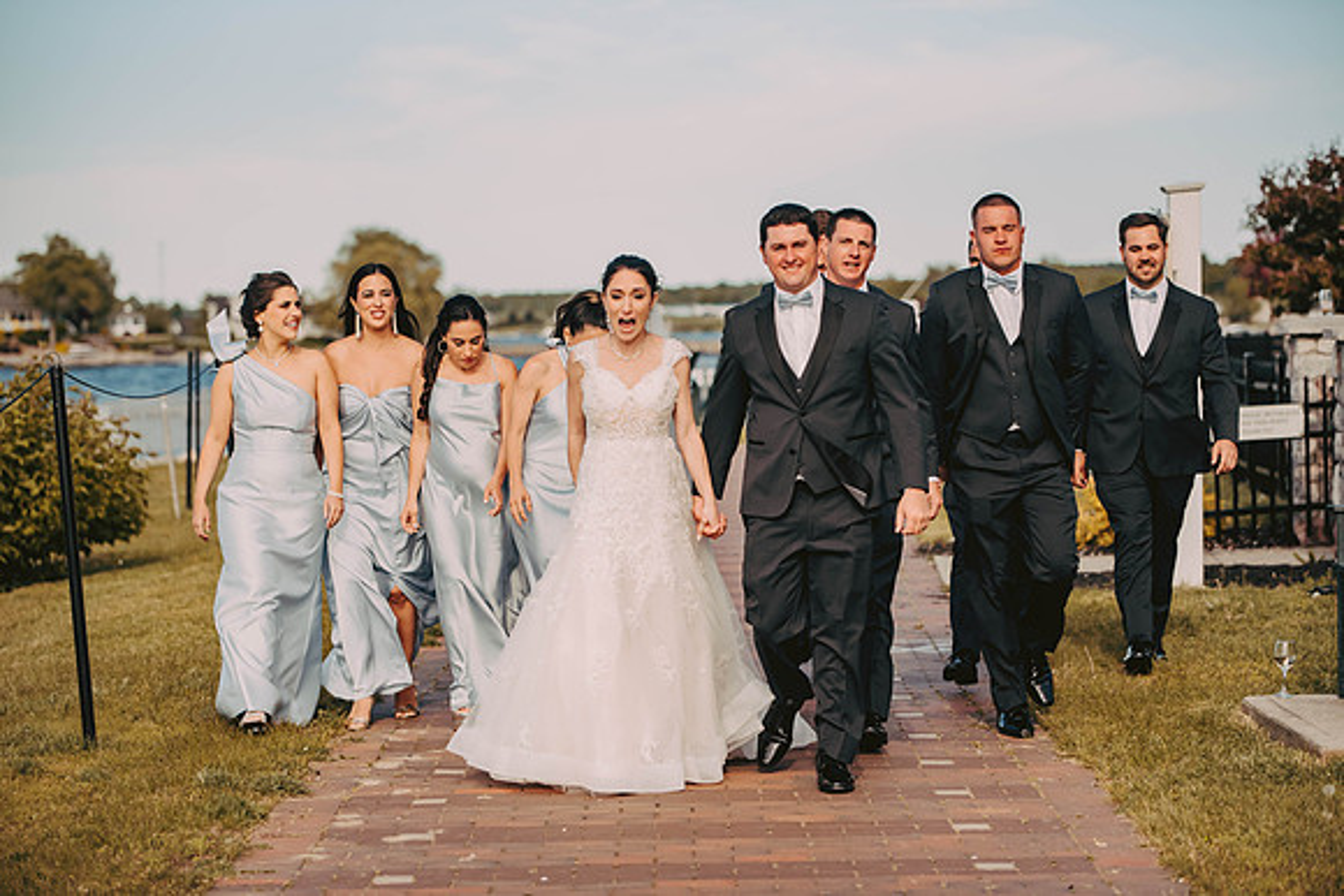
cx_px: 672
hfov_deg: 21.5
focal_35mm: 95
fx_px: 3547
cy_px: 448
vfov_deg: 14.4
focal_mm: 95
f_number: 2.8
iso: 500
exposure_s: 1/4000
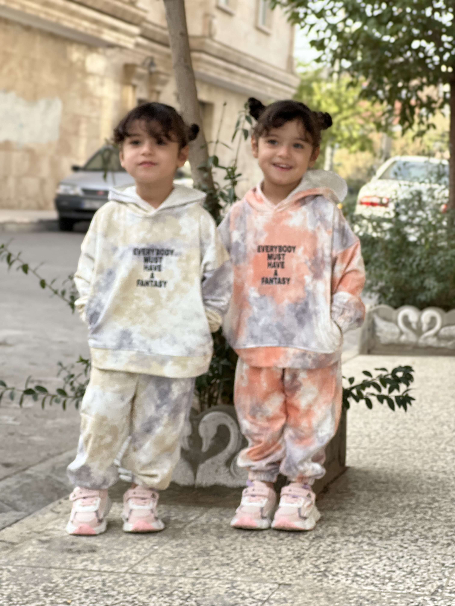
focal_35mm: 77
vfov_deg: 25.3
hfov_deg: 19.1
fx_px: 1349
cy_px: 303
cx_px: 228
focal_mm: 9
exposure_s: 1/121
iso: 64
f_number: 2.8
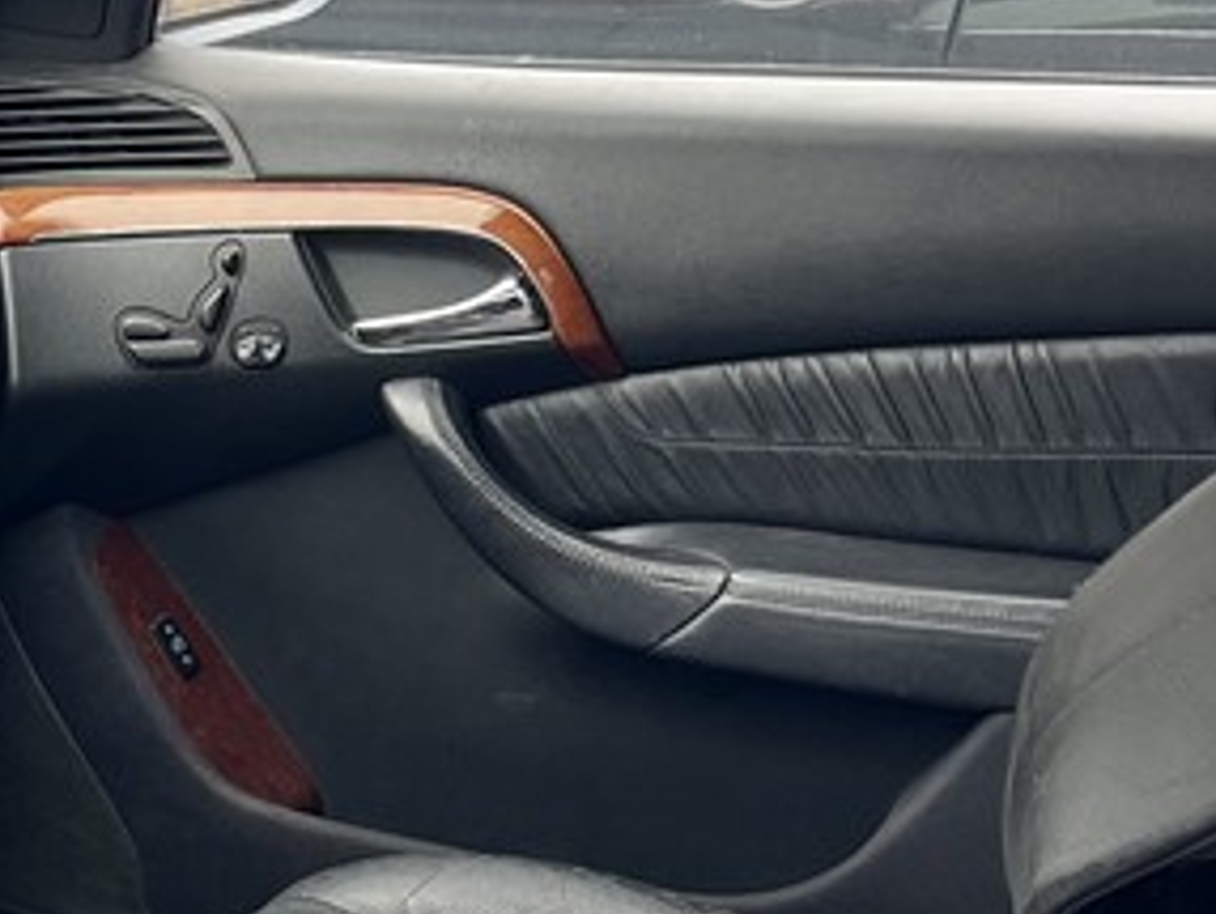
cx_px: -344
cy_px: 1139
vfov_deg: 15.3
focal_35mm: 93
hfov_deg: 19.5
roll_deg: -1.2
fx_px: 3270
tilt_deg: -28.1
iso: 100
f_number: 1.5
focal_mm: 5.7
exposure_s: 1/121
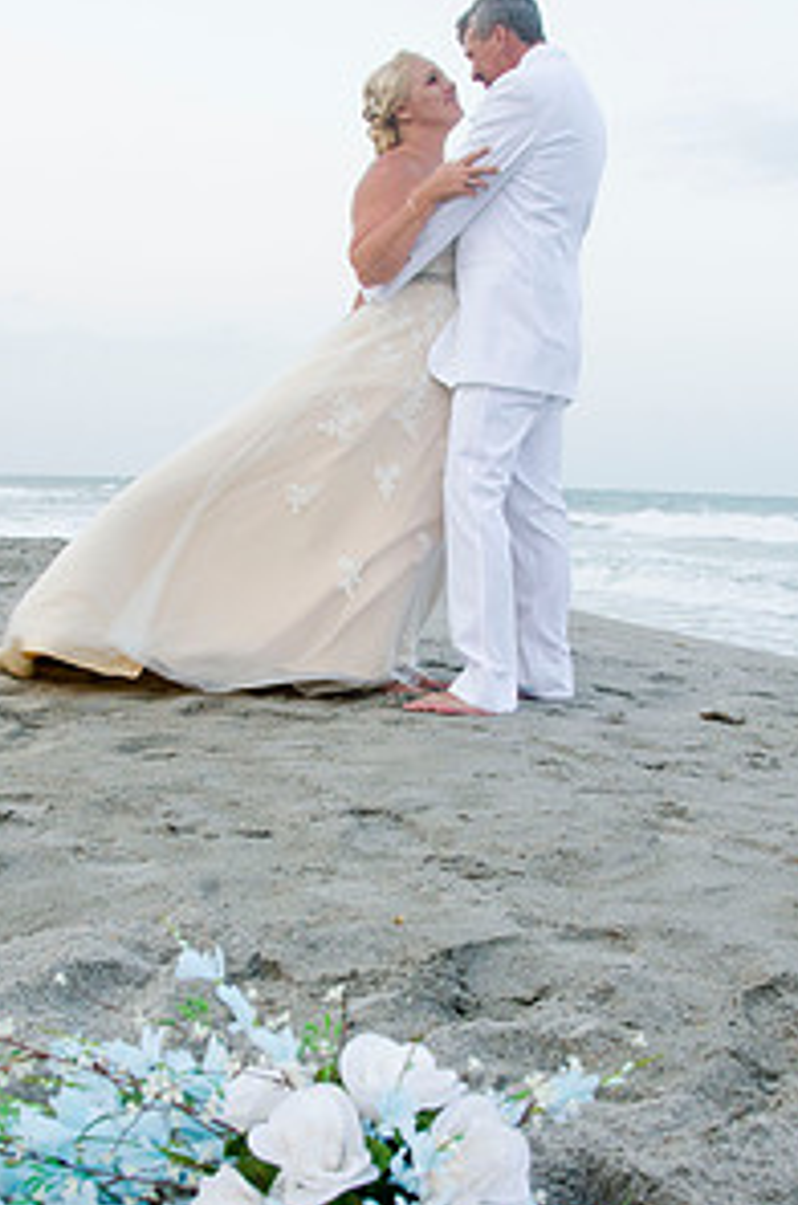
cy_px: 684
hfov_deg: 32.5
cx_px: 358
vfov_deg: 47.4
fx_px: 1370
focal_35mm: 41
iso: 200
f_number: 5.6
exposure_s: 1/100
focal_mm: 18
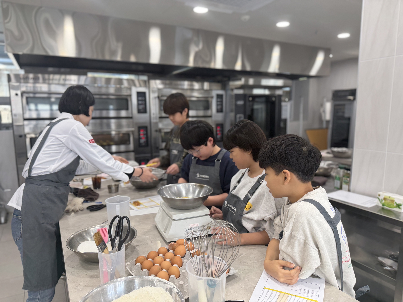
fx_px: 279
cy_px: 151
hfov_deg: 71.6
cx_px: 202
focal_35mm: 24
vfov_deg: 56.8
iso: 100
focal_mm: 6.76
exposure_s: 1/120
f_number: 1.78
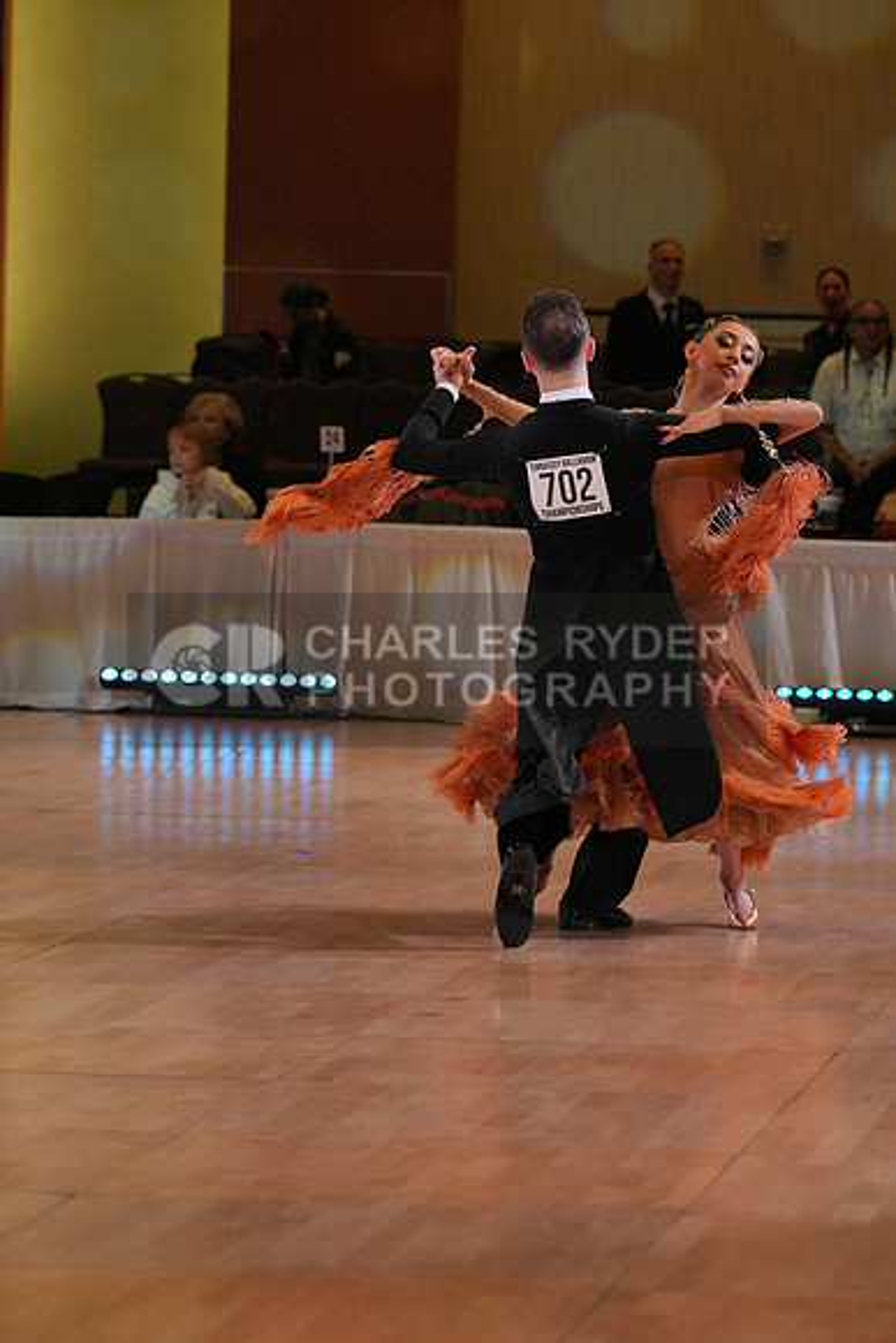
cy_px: 672
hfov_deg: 6.9
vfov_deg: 10.3
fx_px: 7462
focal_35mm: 200
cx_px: 448
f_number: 7.1
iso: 4000
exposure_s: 1/500
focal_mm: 200
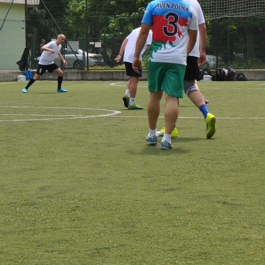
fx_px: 1259
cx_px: 184
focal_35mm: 145
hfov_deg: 12.0
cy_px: 68
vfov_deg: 12.0
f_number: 9
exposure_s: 1/320
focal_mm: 35
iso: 200
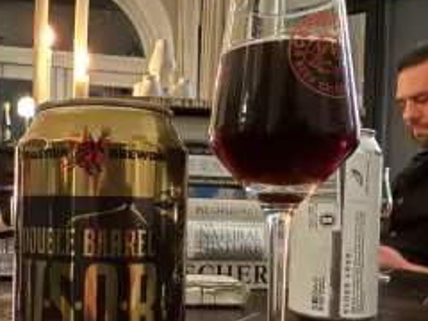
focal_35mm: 40
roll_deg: -2.0
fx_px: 495
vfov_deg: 35.5
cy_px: 221
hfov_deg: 46.4
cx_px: 160
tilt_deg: -0.9
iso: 1250
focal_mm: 2.22
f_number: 2.2
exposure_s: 1/8
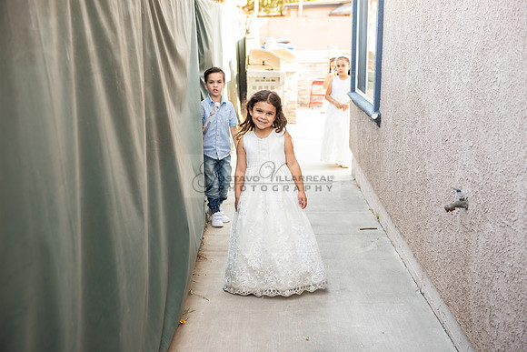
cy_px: 176
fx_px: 761
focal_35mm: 52
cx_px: 264
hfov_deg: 38.2
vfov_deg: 26.0
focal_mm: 52
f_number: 4
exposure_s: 1/80
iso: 200
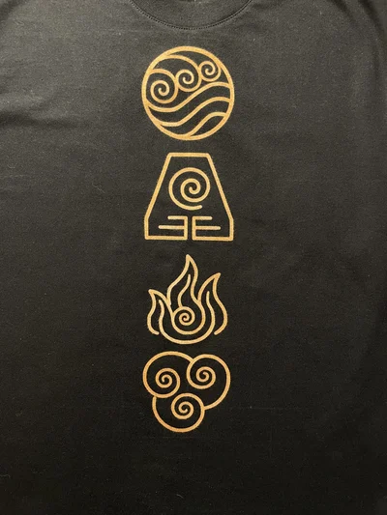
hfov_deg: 53.1
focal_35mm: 26
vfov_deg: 67.3
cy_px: 258
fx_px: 387
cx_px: 194
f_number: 1.6
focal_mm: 4.2
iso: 400
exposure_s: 1/50
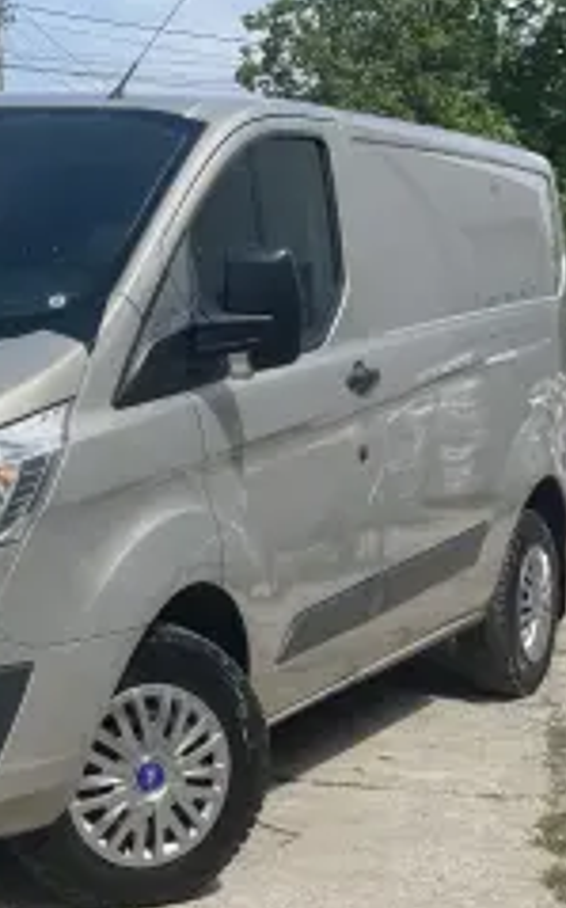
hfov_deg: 15.5
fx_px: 2052
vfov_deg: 24.9
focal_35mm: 83
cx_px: 34
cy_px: 426
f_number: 2
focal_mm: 6
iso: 32
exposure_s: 1/2519
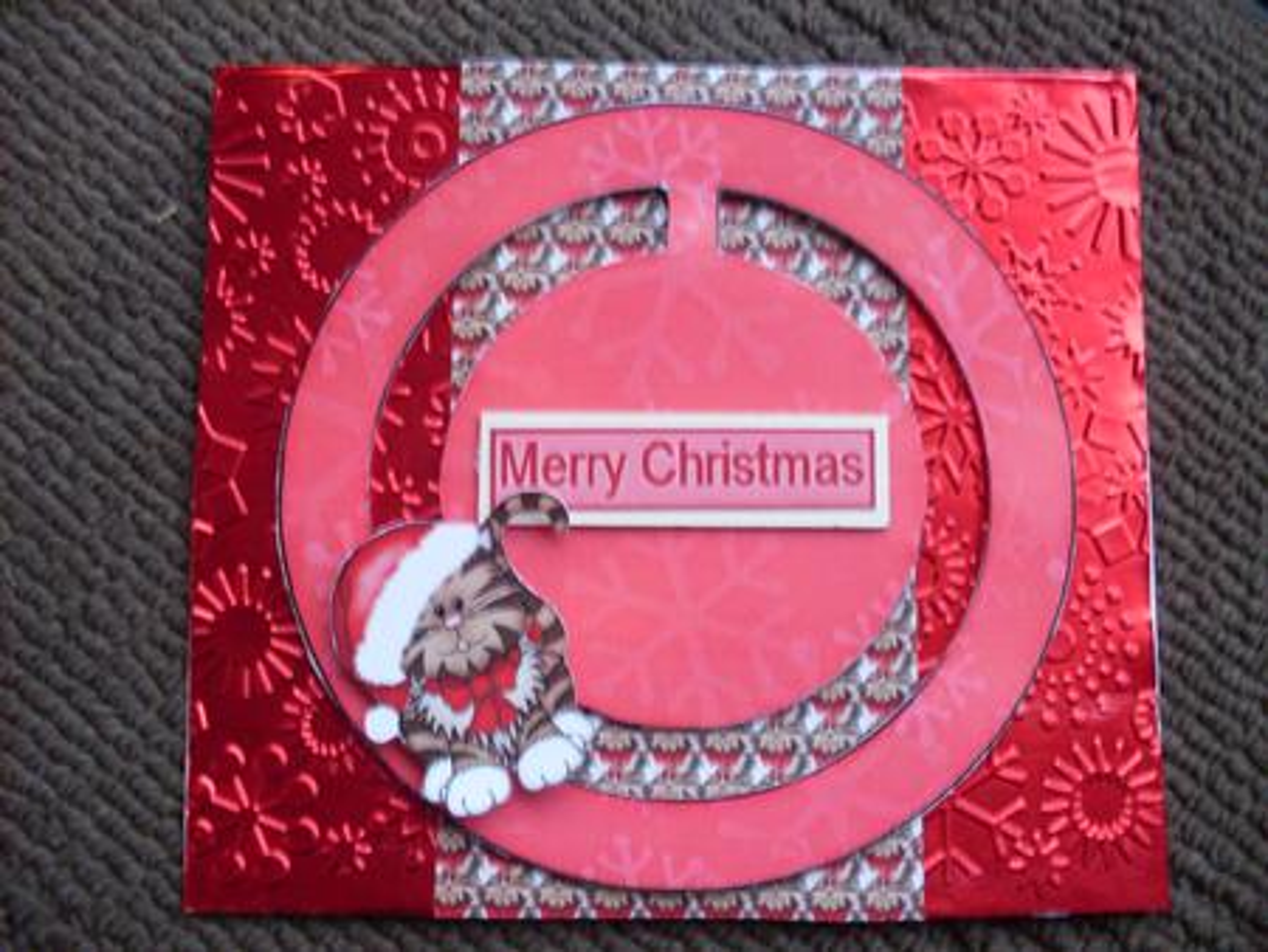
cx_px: 634
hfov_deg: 49.0
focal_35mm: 38
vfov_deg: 37.8
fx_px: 1393
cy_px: 476
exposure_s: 1/10
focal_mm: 6.3
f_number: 2.8
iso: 200
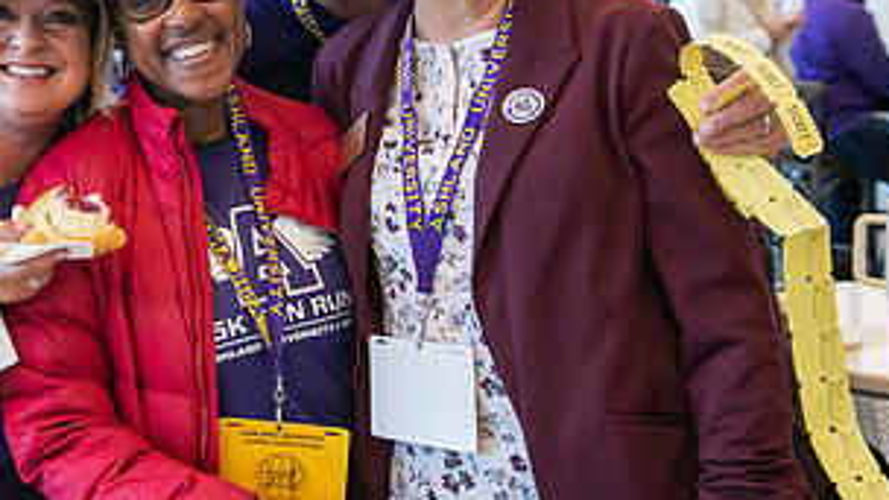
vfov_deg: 17.2
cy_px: 136
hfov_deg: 29.0
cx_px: 97
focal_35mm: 70
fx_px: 1650
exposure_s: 1/200
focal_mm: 35
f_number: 3.5
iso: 800
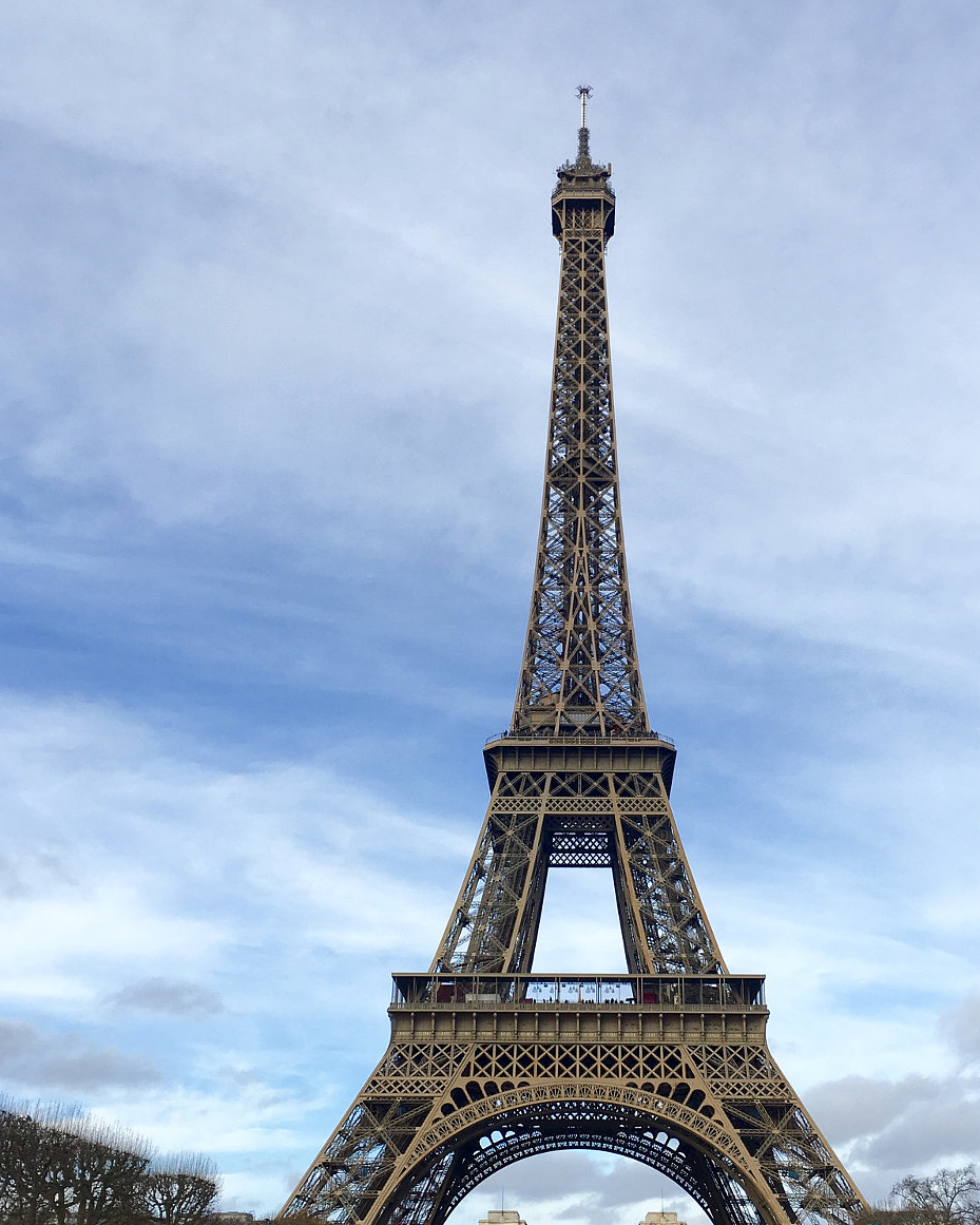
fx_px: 1414
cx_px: 561
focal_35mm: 39
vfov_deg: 46.6
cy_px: 733
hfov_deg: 38.2
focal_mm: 4.15
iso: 25
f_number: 2.2
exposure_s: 1/950
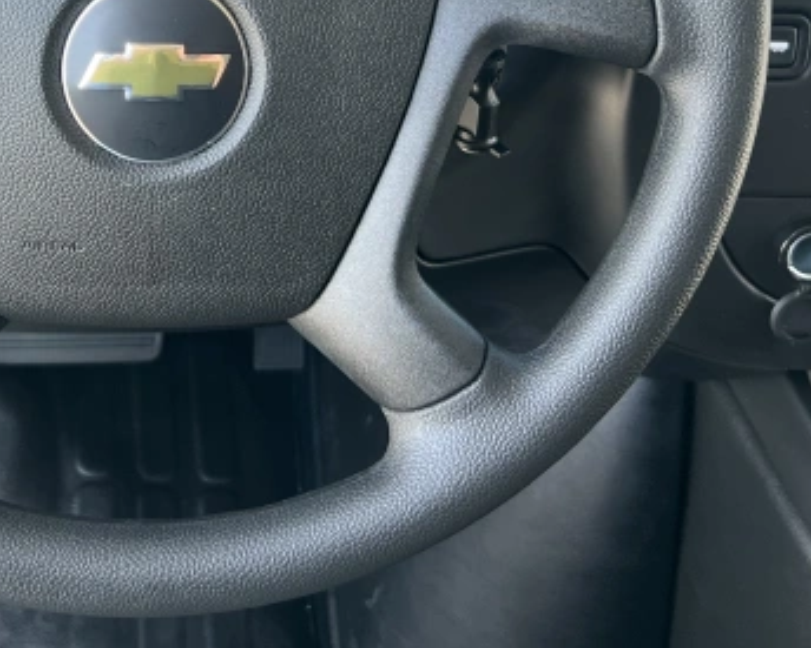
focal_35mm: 59
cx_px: 207
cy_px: -40
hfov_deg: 31.4
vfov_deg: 24.3
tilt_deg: -28.1
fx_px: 1416
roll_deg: -0.3
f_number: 1.5
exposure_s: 1/121
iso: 50
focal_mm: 5.7
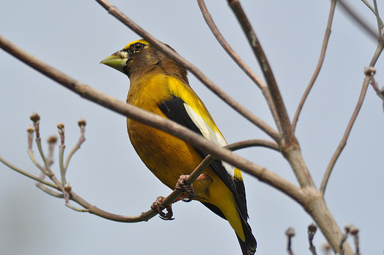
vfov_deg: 1.8
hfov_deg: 2.8
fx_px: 7989
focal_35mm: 750
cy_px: 128
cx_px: 192
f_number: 8.5
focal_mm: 500
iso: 560
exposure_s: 1/1000
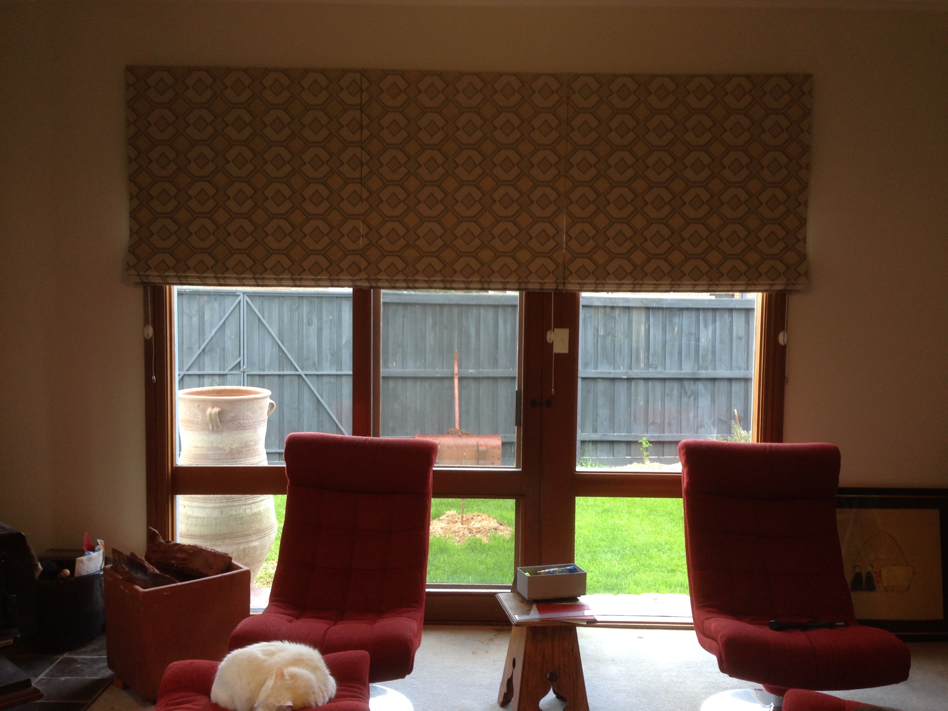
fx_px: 904
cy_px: 356
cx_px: 474
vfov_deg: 42.9
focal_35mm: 33
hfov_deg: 55.4
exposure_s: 1/24
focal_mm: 4.12
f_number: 2.4
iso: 50
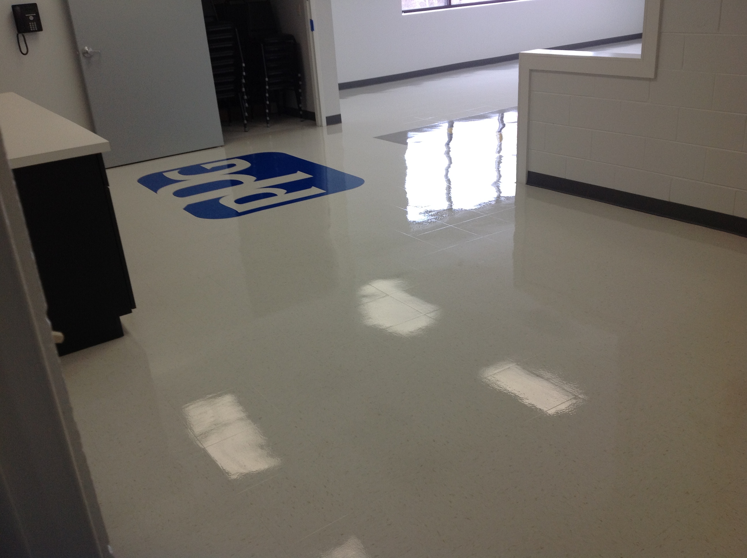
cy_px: 279
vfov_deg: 40.6
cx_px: 374
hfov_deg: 52.7
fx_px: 754
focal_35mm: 35
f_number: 2.4
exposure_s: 1/120
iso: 64
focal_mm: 4.28
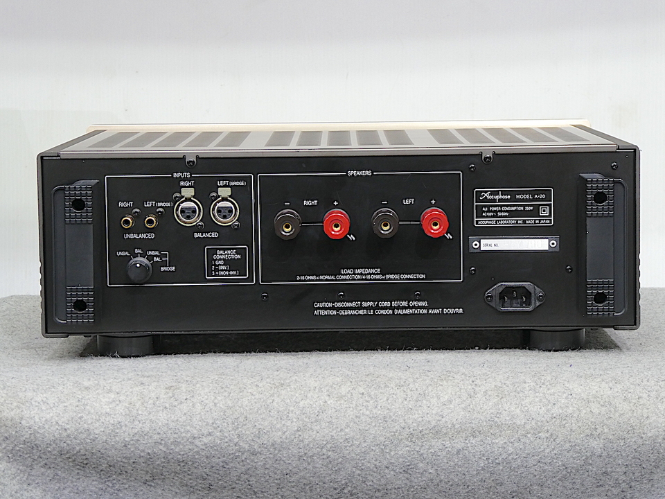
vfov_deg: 14.0
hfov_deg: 18.5
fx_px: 2036
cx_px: 332
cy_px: 250
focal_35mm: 106
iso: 200
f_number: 5.1
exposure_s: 1/5
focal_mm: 19
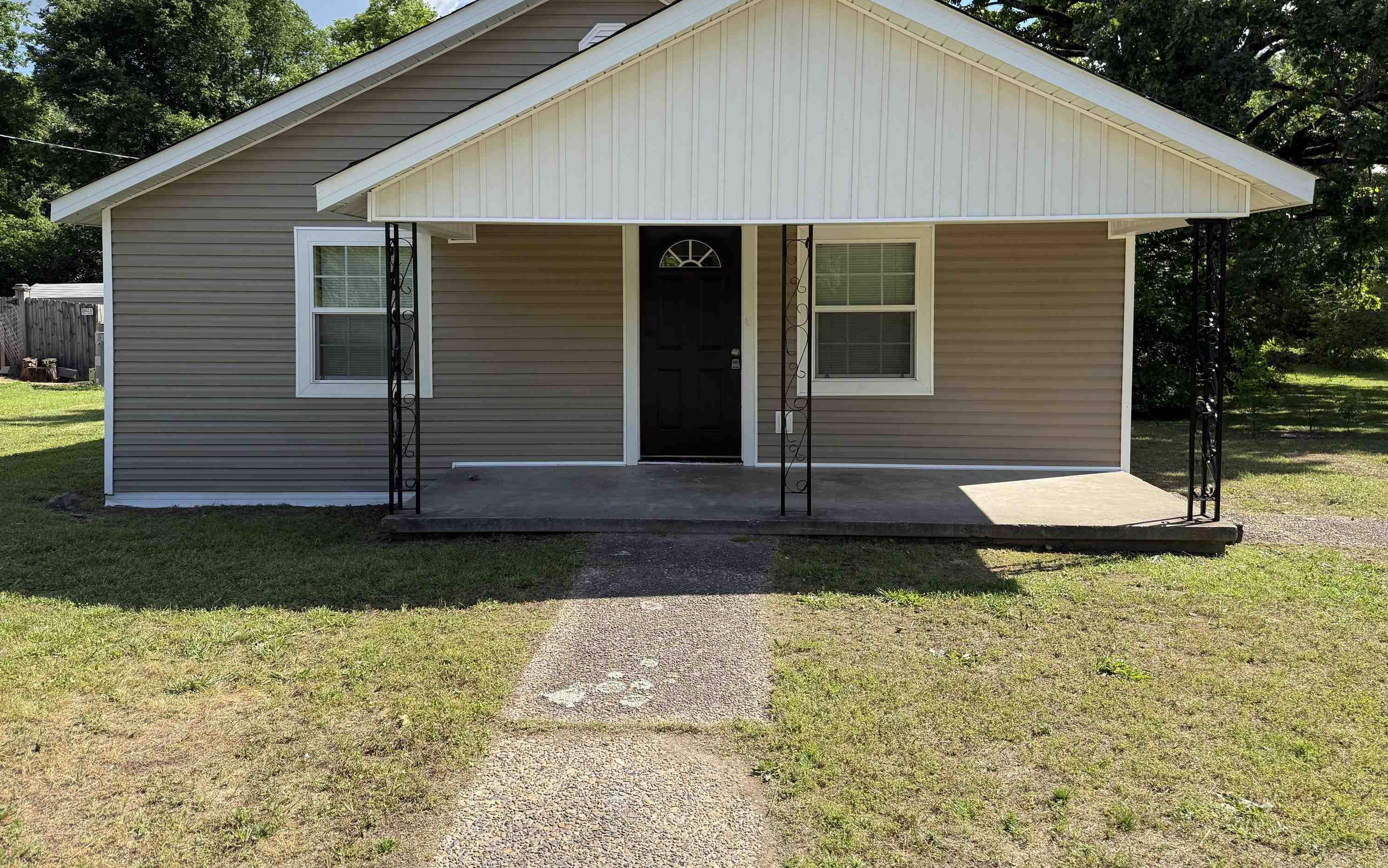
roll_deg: +0.1
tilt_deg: -2.7
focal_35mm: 26
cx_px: 697
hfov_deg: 70.4
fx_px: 984
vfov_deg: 47.3
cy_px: 346
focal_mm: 6.76
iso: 100
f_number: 1.78
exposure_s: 1/3021
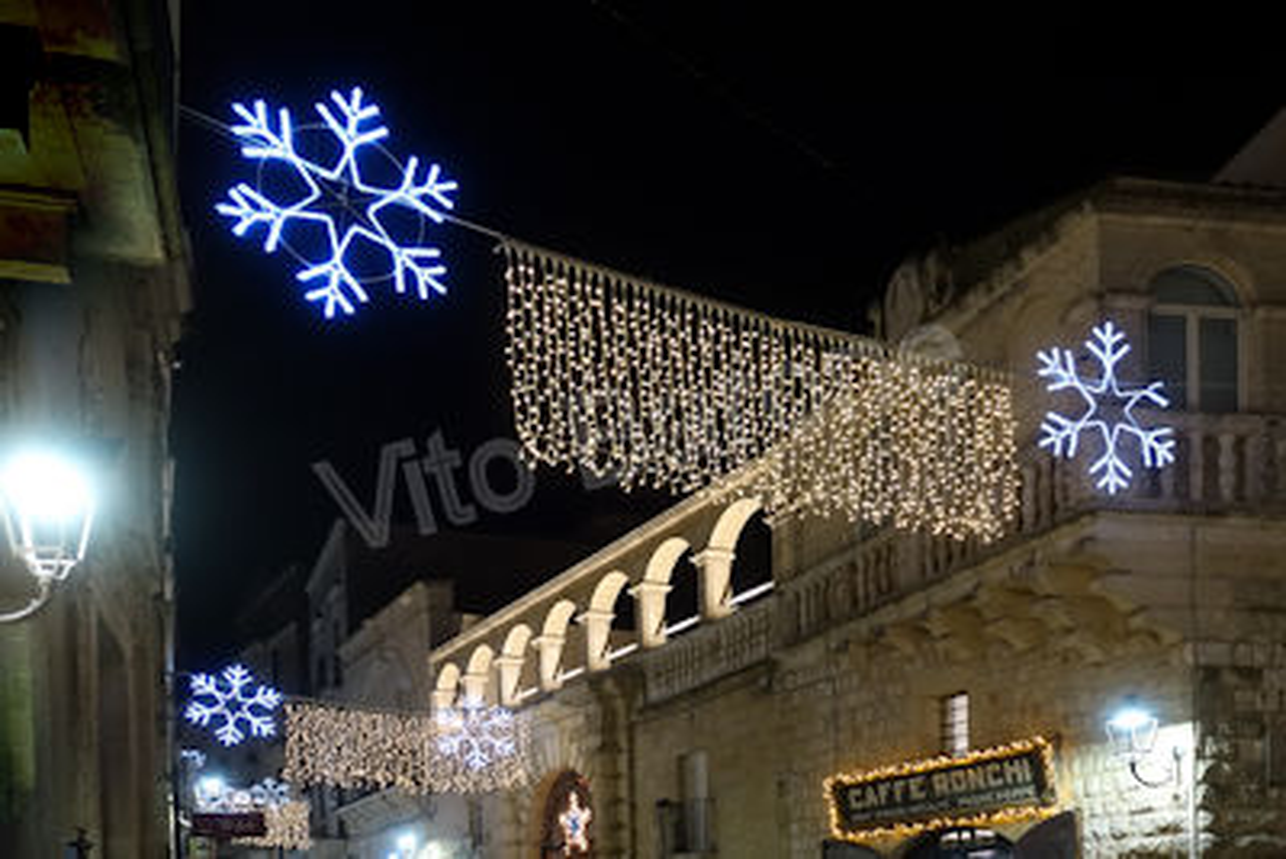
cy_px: 430
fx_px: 1501
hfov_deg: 46.4
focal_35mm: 42
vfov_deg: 31.9
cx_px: 643
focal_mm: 15.31
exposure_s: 1/40
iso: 800
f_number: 2.8
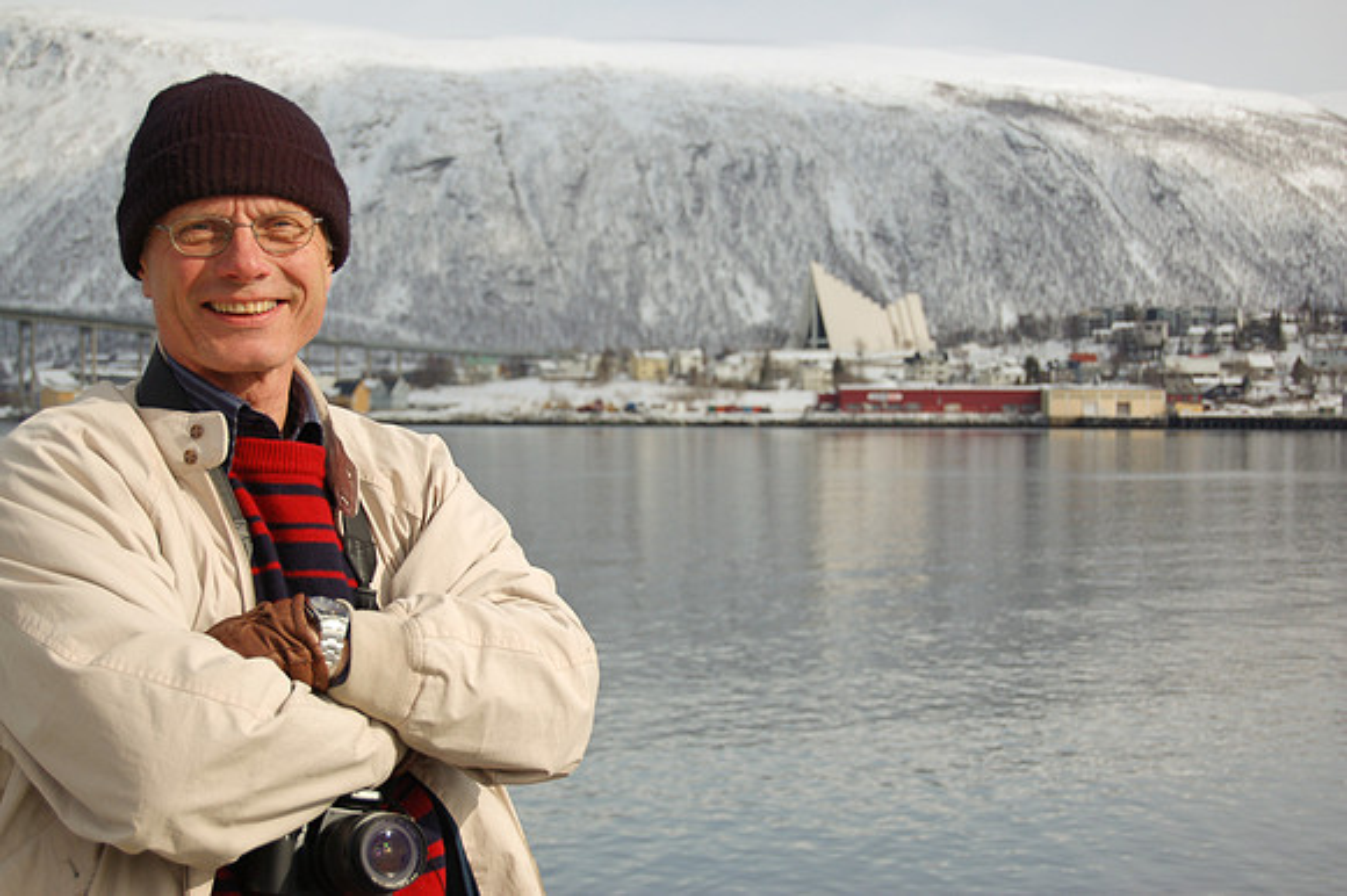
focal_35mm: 69
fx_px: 2580
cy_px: 448
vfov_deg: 19.7
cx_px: 674
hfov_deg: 29.3
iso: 200
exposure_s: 1/1250
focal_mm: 46
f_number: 5.3
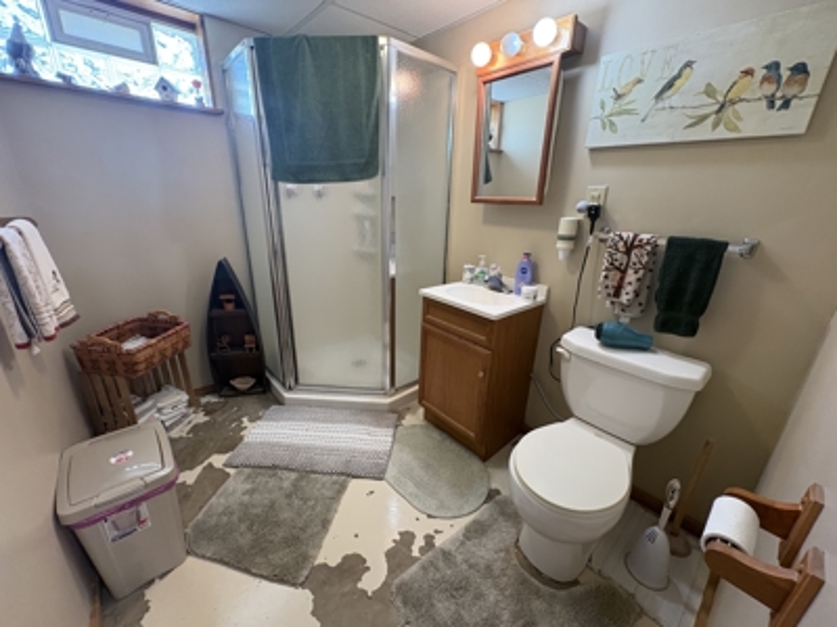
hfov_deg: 102.1
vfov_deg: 85.7
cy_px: 314
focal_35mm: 14
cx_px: 418
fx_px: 339
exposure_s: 1/60
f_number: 2.2
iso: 250
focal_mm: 2.22
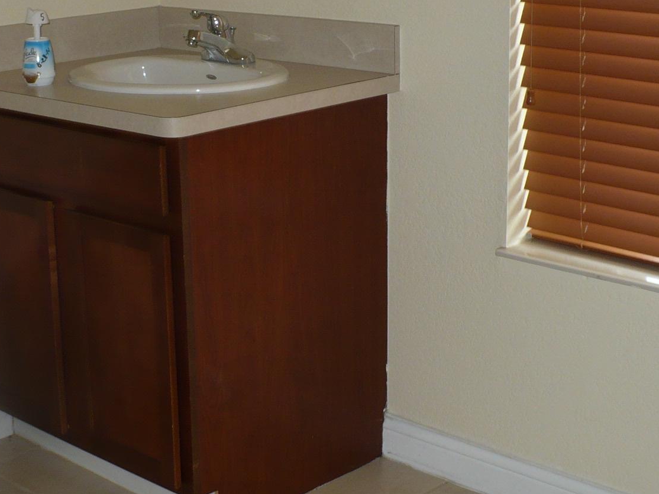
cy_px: 235
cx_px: 228
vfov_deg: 21.6
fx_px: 1295
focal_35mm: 68
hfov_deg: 28.4
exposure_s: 1/30
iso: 125
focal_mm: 6.1
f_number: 2.8
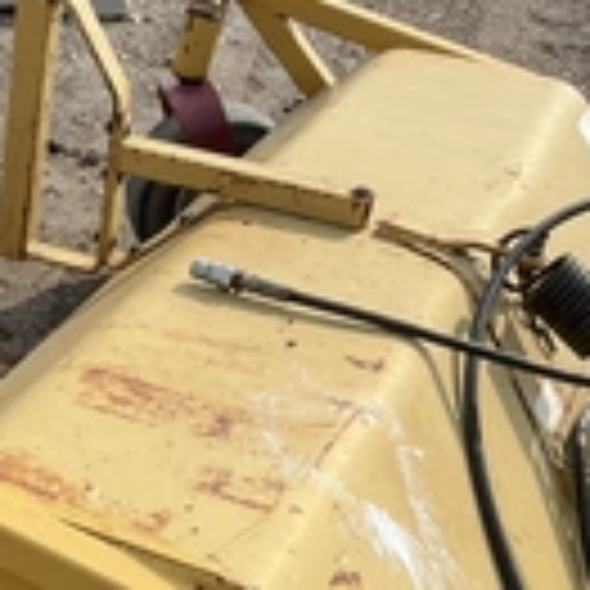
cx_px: -23
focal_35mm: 78
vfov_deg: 21.7
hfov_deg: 21.3
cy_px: 527
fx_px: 1504
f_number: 1.8
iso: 25
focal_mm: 3
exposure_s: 1/1311
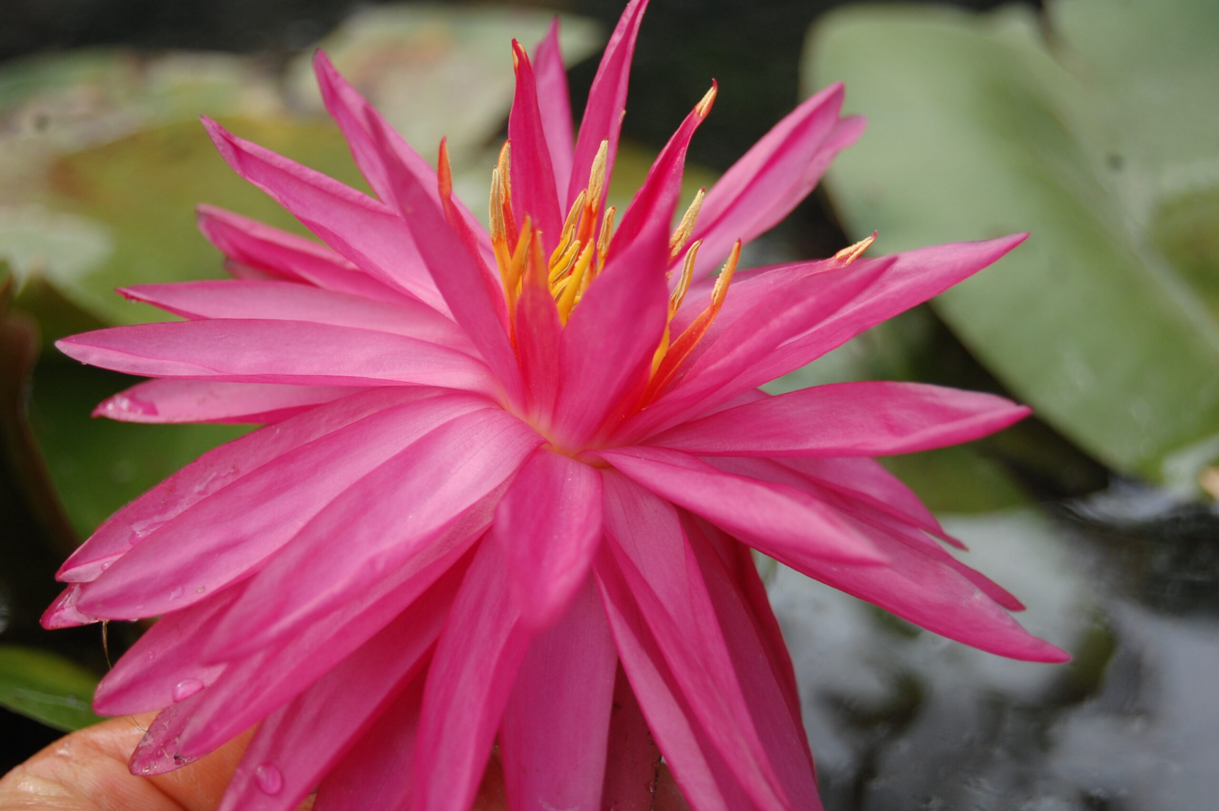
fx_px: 2791
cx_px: 610
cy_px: 406
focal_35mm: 82
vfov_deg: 16.5
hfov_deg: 24.6
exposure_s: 1/320
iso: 400
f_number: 5.6
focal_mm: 55
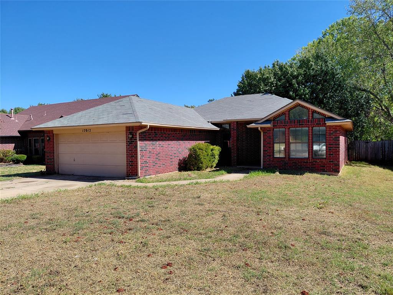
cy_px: 148
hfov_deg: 69.4
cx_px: 196
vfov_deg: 54.9
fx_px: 284
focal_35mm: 25
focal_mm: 4.69
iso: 50
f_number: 1.8
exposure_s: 1/1661
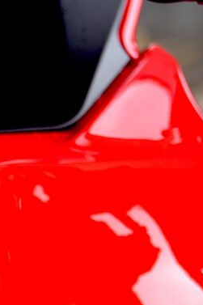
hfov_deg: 4.5
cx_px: -243
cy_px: 505
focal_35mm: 299
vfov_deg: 6.8
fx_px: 2531
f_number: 2.8
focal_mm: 44
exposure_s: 1/50
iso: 100
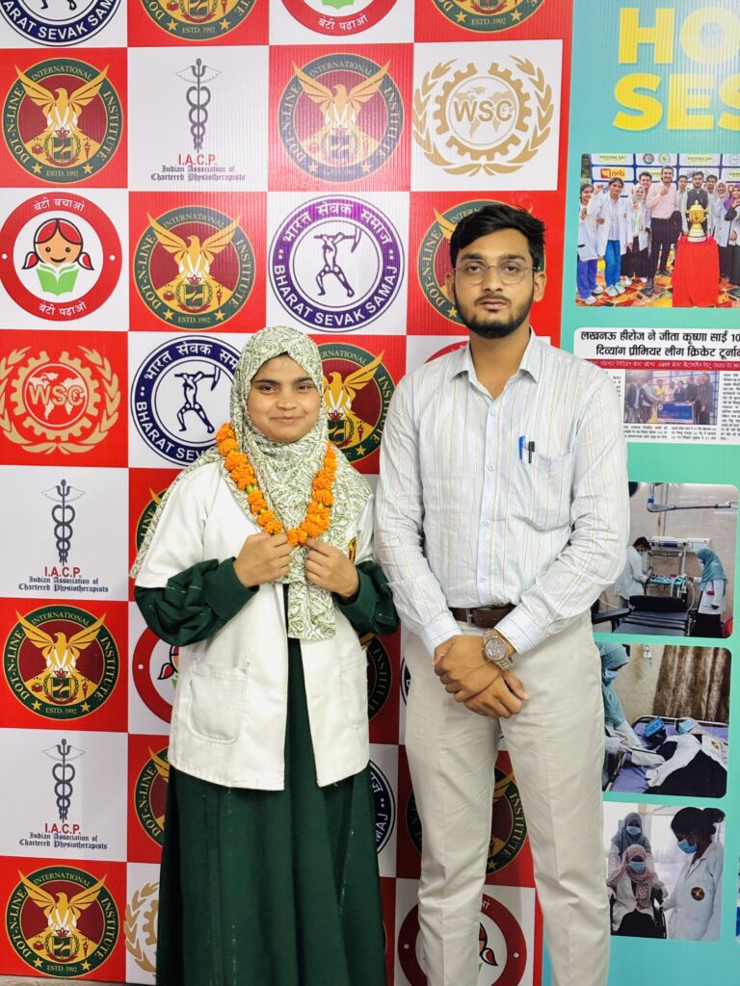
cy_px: 493
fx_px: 1482
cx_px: 370
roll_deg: -0.9
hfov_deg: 28.0
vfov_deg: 36.8
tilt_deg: -7.0
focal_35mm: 52
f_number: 1.6
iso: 200
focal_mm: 5.96
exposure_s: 1/33
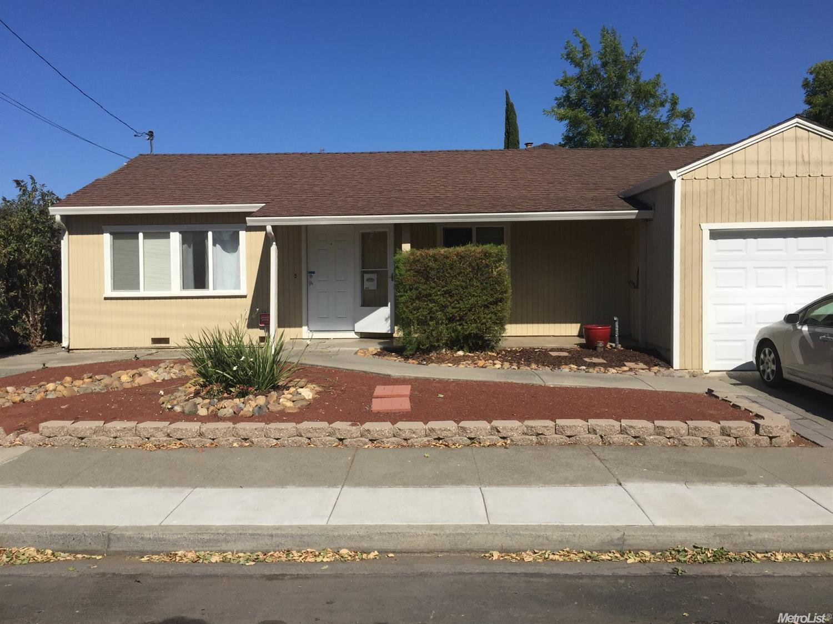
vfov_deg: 48.2
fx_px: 698
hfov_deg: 61.7
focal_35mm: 29
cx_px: 416
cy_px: 312
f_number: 2.2
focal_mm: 4.15
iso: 32
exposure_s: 1/3300
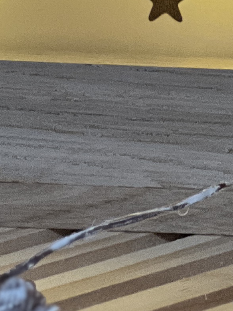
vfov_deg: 4.9
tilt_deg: -9.8
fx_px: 3579
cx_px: 194
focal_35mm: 399
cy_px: -293
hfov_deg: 3.7
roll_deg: -0.4
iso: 250
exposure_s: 1/114
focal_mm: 9
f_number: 2.8
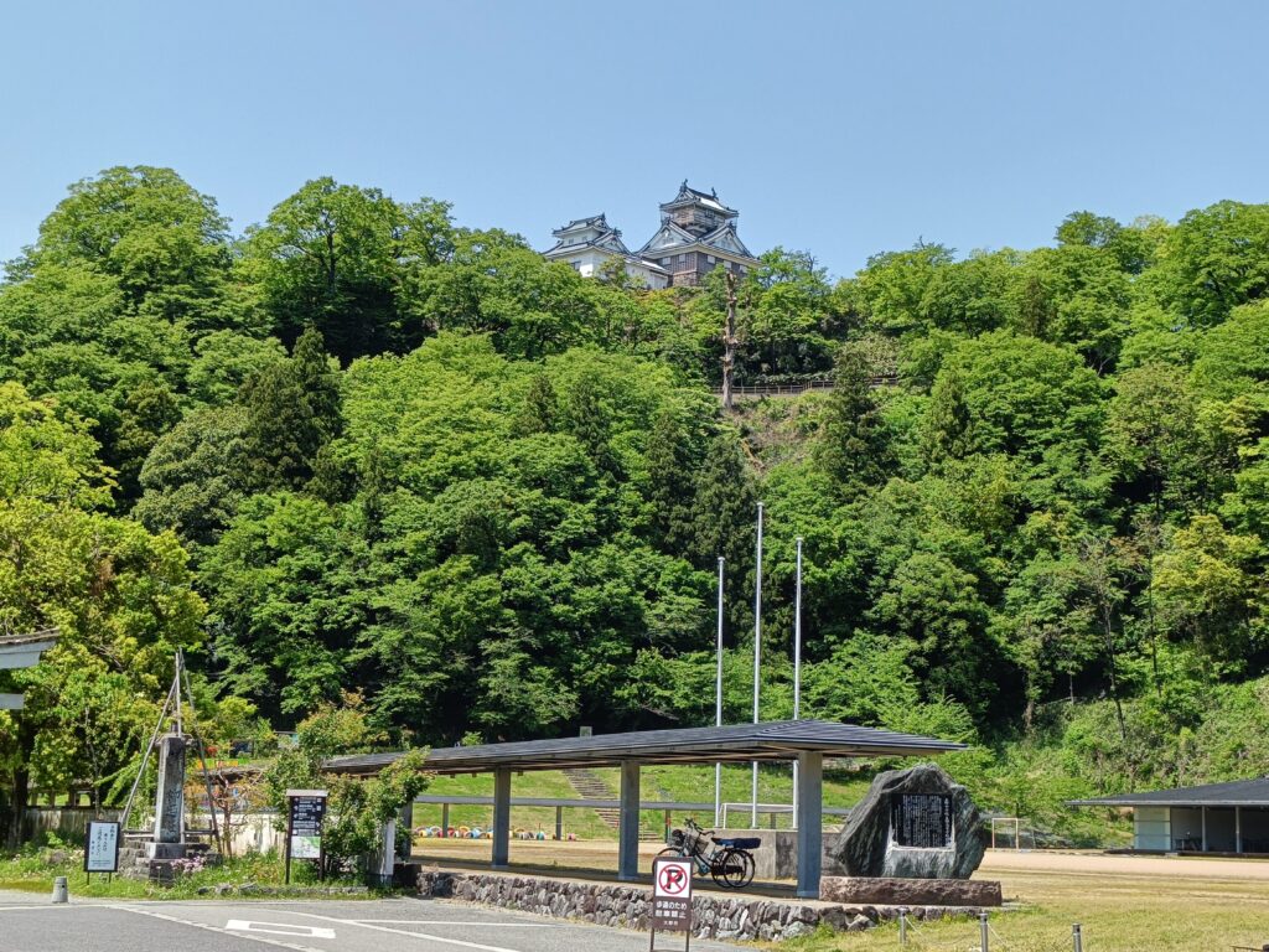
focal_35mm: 61
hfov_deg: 31.7
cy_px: 476
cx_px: 634
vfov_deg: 24.0
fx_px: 2236
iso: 50
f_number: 1.7
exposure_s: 1/527
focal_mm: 4.7
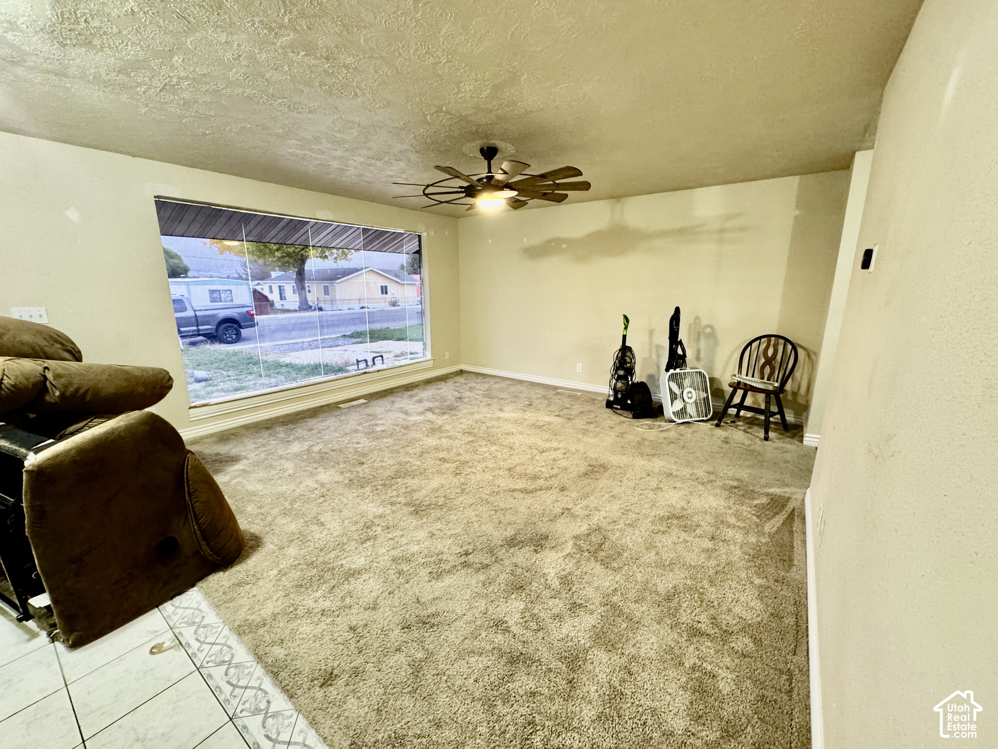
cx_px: 499
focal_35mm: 14
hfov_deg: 102.1
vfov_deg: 85.7
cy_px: 374
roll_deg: -0.6
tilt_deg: -12.9
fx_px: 404
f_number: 2.2
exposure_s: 1/60
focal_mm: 2.22
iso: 400
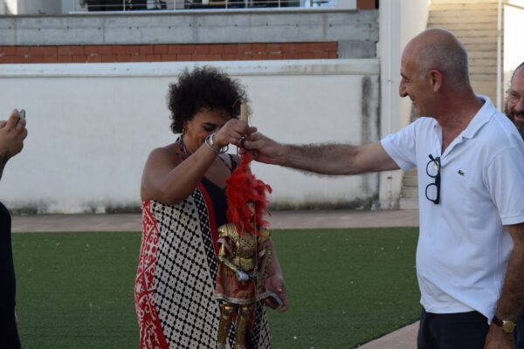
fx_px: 1135
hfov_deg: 26.0
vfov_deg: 17.5
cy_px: 174
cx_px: 262
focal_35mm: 78
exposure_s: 1/250
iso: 400
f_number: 8
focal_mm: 52
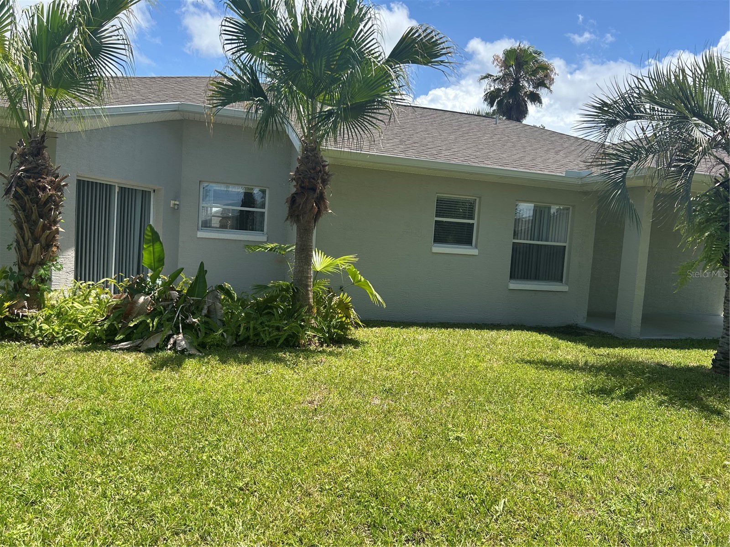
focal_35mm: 26
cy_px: 274
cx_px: 365
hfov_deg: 67.3
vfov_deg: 53.1
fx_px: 548
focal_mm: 5.7
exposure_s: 1/2457
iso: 50
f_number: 1.5
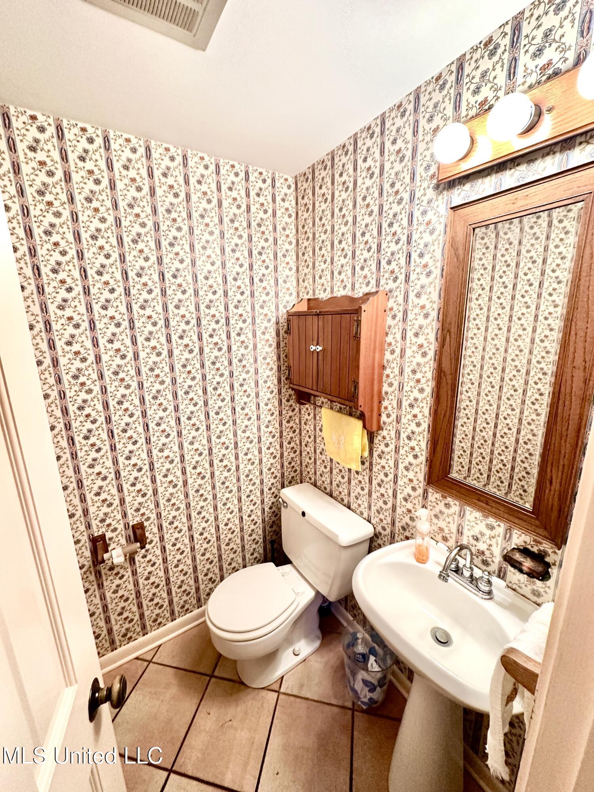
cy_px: 396
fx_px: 320
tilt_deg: -11.8
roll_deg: +0.5
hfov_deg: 85.7
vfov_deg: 102.1
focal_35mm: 14
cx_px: 297
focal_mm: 2.22
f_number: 2.2
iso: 320
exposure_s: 1/60
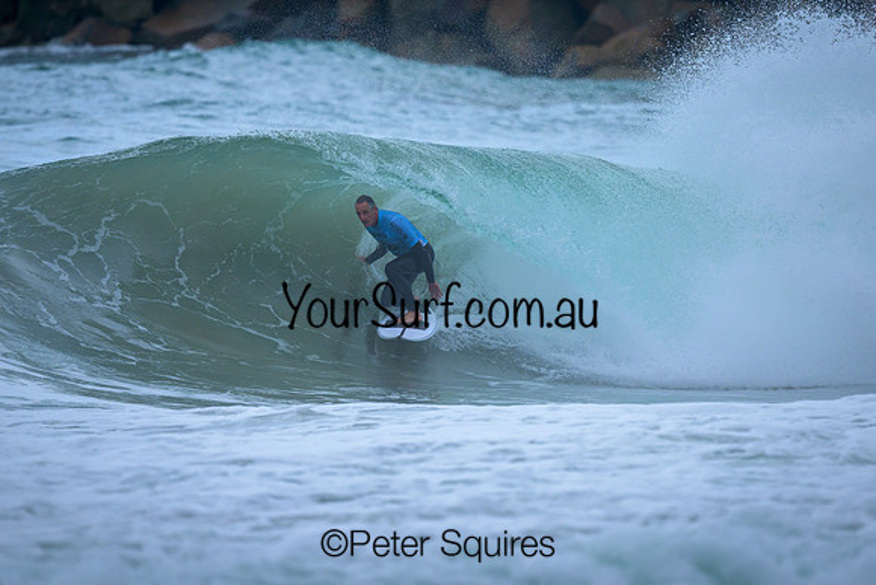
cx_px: 490
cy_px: 258
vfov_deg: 1.5
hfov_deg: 2.3
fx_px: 21770
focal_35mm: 895
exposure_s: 1/2000
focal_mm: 800
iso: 500
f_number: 6.3
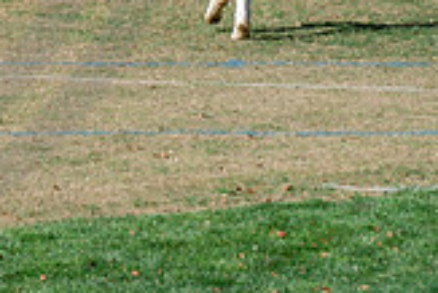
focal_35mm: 566
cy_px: -234
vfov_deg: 2.4
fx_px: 6892
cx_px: -504
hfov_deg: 3.6
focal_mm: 122
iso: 250
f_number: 7.1
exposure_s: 1/800
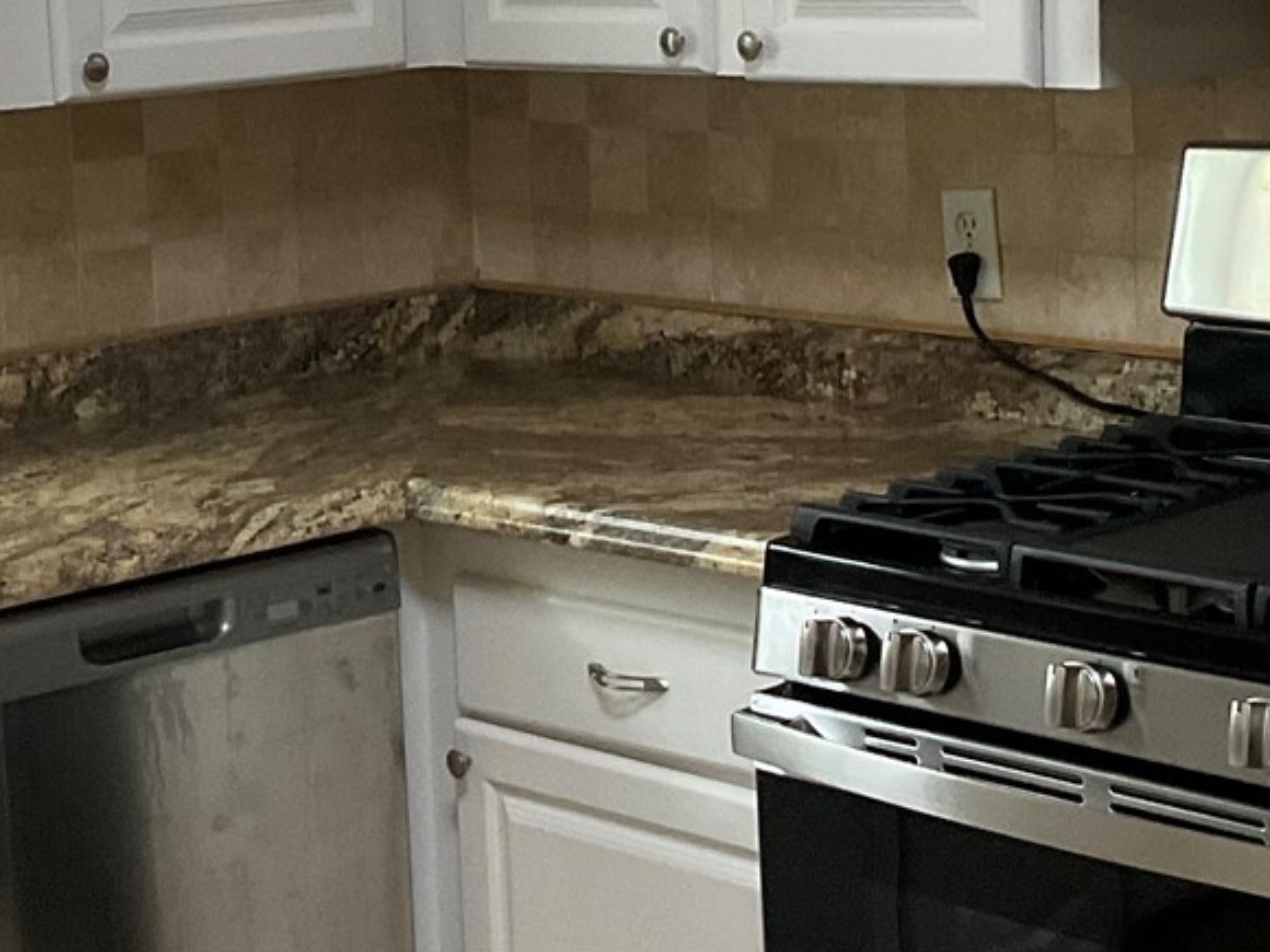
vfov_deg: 15.4
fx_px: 3522
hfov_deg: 20.4
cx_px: 506
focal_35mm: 96
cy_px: 365
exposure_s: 1/60
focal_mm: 3
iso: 100
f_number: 1.8
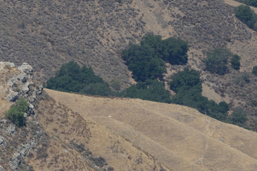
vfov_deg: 1.9
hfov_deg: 2.8
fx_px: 5253
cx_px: -197
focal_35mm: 736
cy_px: 255
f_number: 11
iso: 100
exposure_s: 1/160
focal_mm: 195
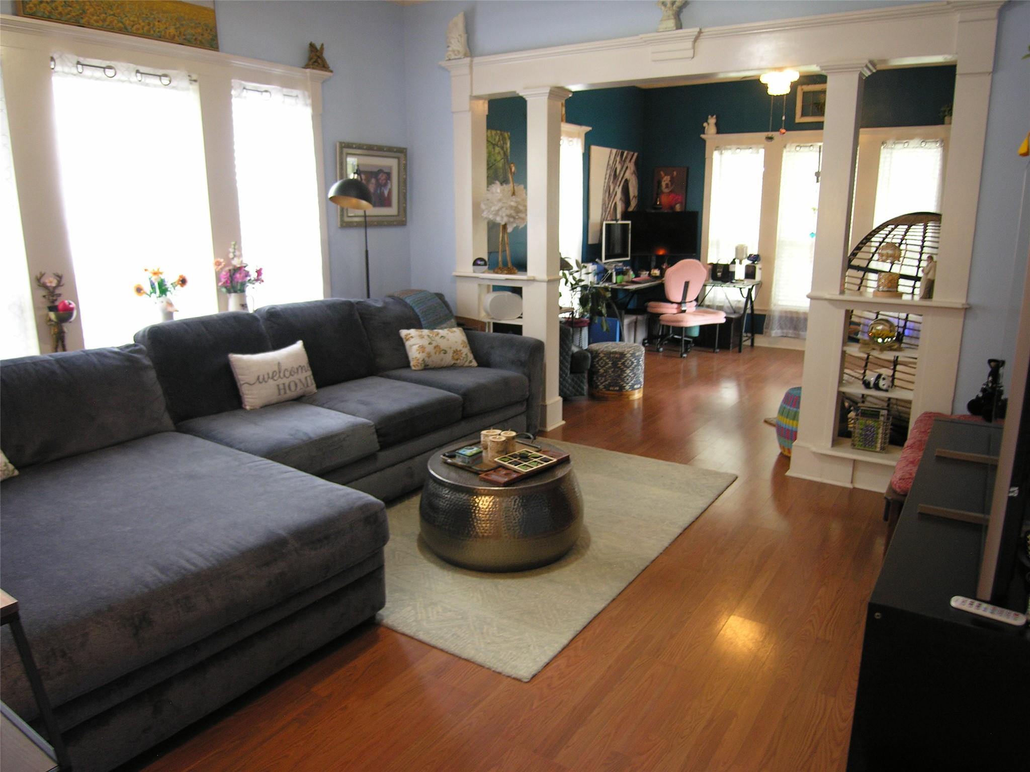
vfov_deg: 56.8
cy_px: 386
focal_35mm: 24
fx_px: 714
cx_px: 515
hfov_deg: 71.6
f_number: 2.6
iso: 103
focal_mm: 6.1
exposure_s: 1/5.3
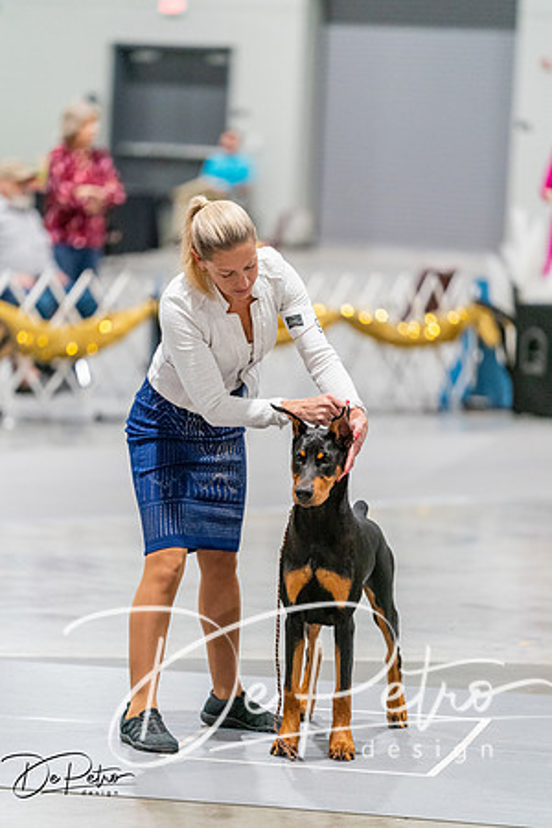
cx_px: 276
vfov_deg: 10.3
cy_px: 414
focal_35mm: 200
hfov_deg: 6.9
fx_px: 4600
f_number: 2.8
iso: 5000
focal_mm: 200
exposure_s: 1/250
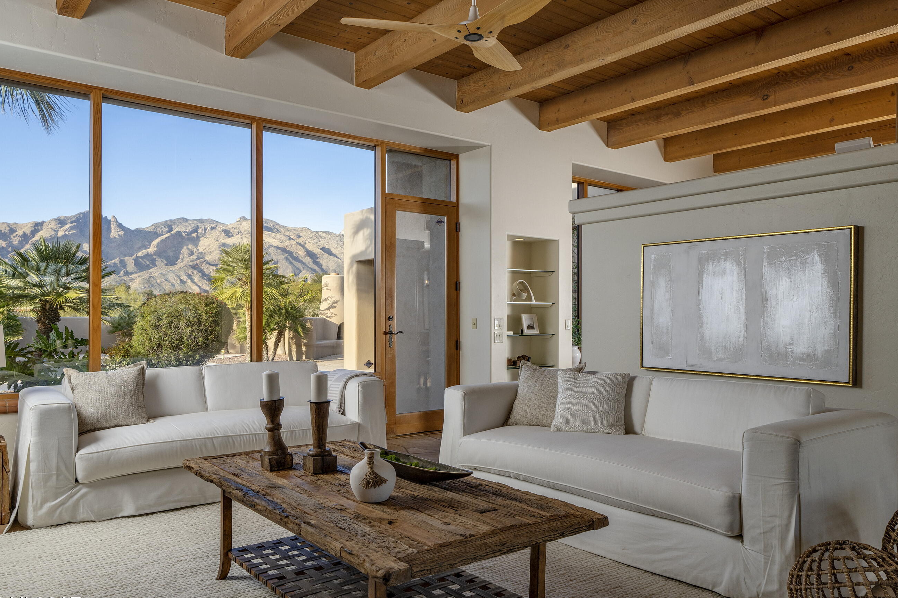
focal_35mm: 26
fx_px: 648
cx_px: 435
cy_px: 310
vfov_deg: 49.5
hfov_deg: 69.4
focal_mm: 24
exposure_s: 1/125
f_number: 7.1
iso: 200
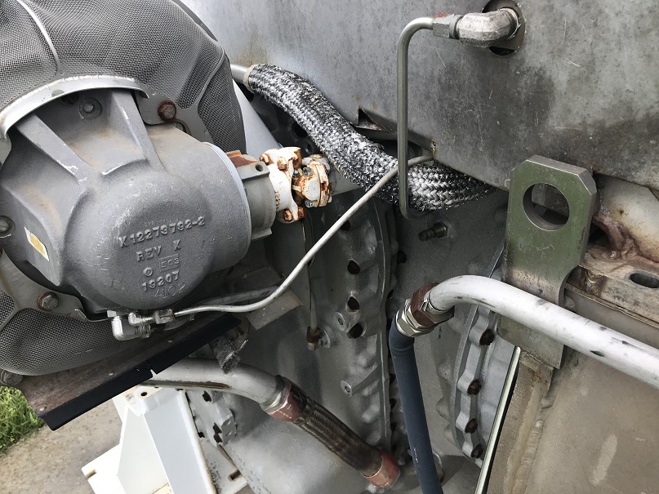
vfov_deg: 49.7
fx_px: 533
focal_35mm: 28
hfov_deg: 63.5
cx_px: 330
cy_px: 247
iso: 20
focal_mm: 3.99
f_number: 1.8
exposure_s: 1/538
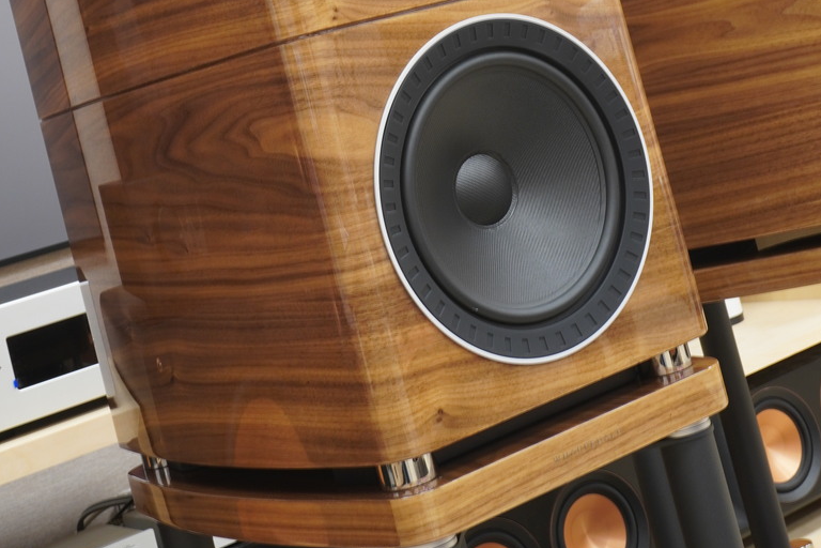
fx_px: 1665
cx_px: 416
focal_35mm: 73
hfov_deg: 27.7
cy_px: -30
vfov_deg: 18.1
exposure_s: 1/3
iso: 400
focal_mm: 32
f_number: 13
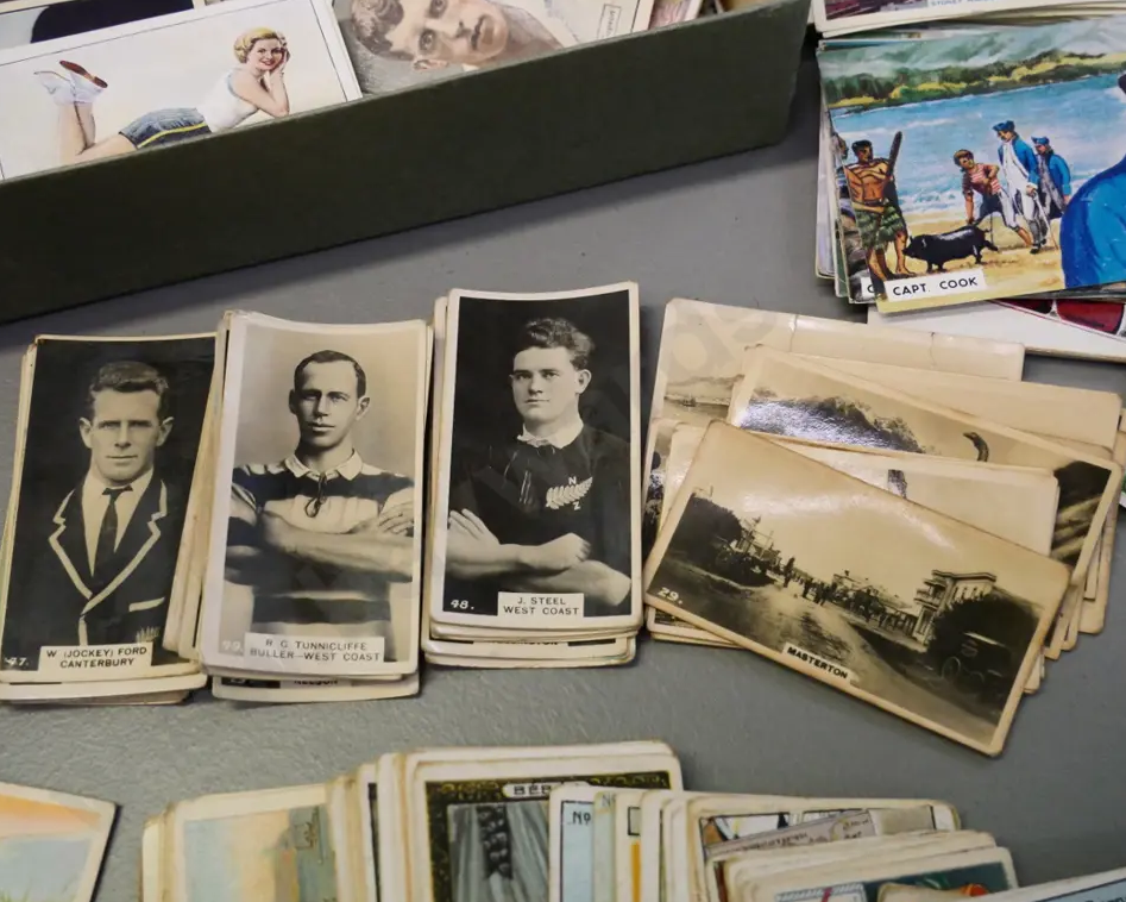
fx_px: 1267
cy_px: 455
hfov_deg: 47.9
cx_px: 551
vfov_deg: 39.2
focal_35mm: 38
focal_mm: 18
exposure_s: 1/320
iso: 3200
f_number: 5
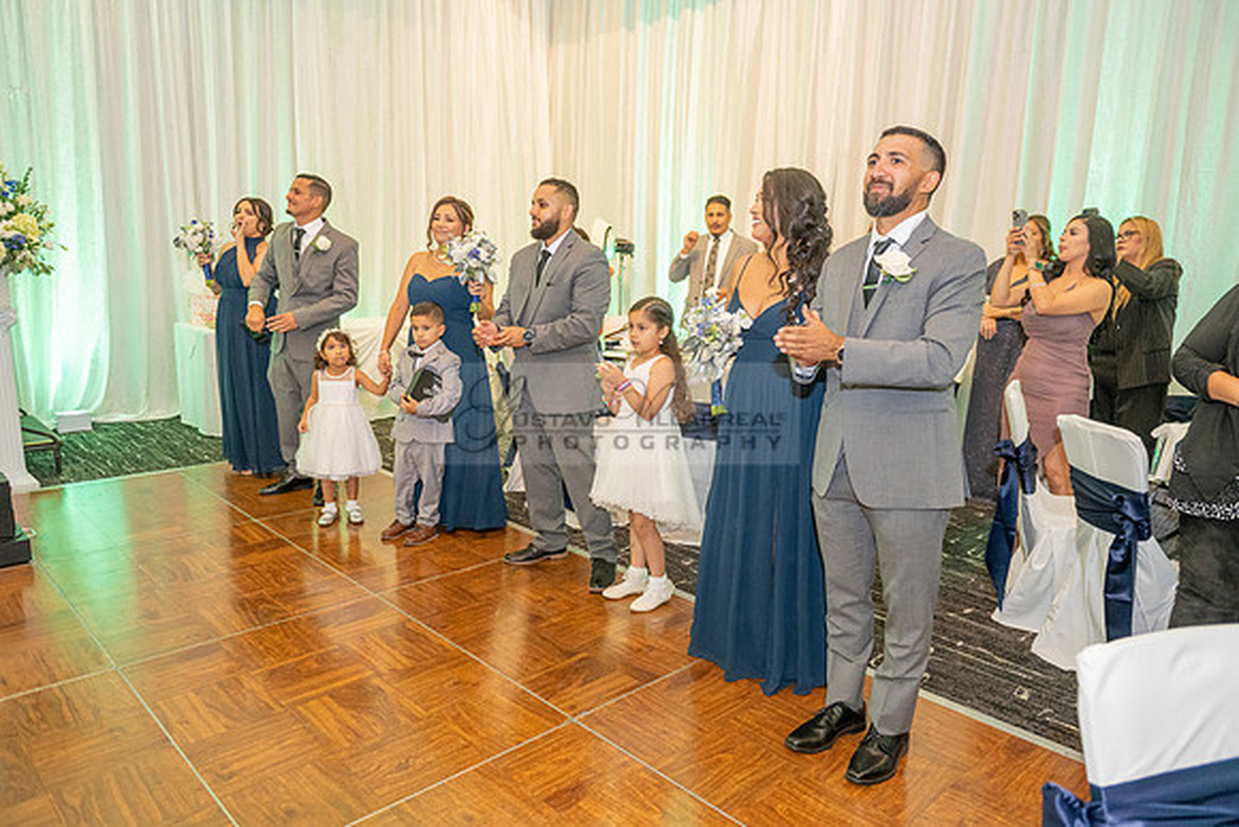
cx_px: 620
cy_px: 414
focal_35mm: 26
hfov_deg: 69.4
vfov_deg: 49.6
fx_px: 895
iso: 1600
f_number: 3.5
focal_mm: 26
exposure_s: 1/160
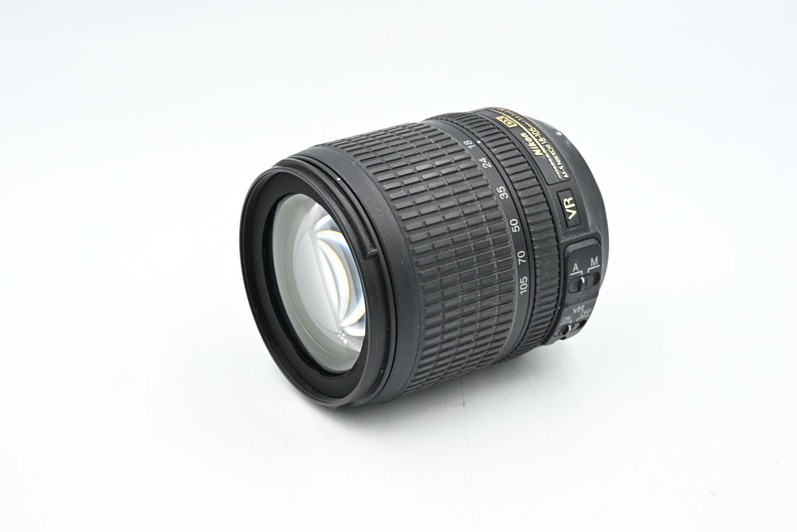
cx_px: 398
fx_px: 1661
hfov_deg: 27.0
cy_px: 266
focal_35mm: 75
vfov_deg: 18.2
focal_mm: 75
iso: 100
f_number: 14
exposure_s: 1/10
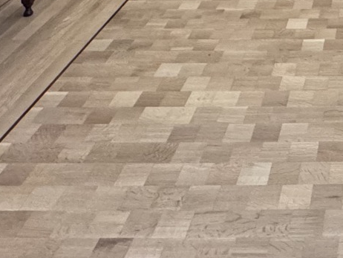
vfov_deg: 17.2
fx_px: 615
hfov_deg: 28.1
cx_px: 388
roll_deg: +0.2
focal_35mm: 62
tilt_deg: -2.5
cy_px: -260
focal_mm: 2.22
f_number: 2.2
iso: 800
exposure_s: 1/60
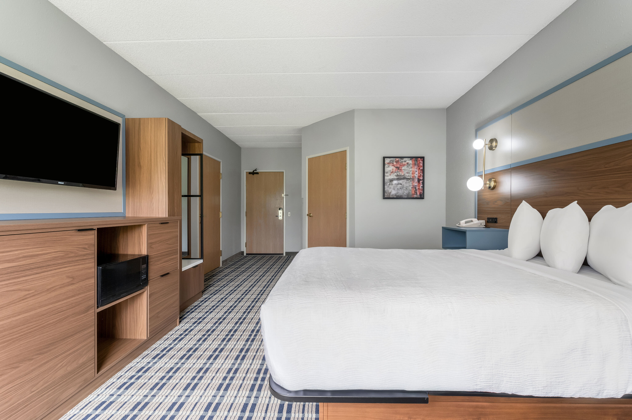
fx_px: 263
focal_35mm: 15
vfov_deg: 77.2
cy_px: 210
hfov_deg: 100.4
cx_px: 316
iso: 400
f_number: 8
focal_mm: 15
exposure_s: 1/3
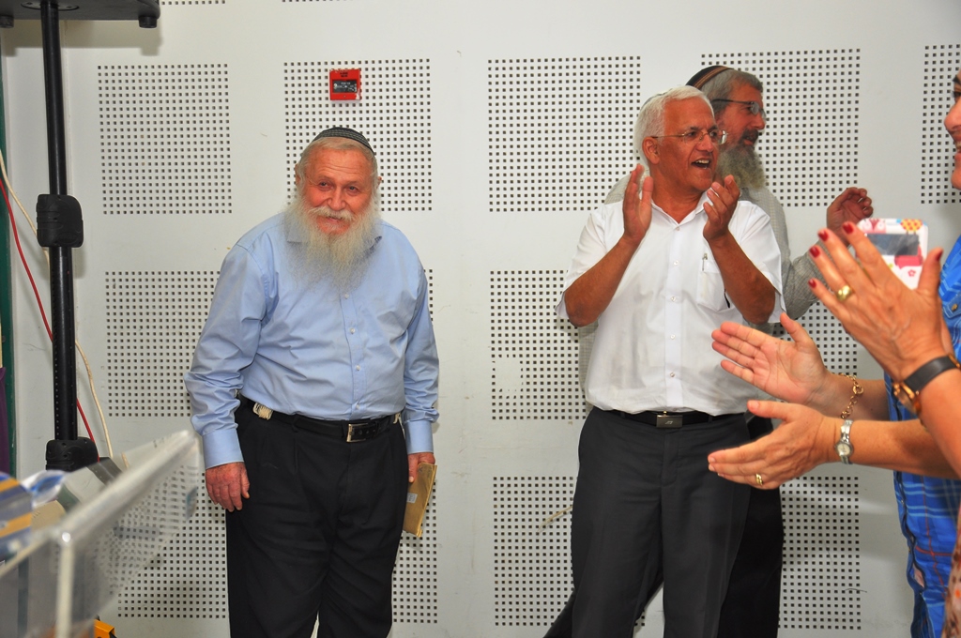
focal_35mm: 63
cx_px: 480
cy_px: 319
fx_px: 1680
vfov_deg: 21.5
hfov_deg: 31.9
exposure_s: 1/60
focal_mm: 42
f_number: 4.8
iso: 400
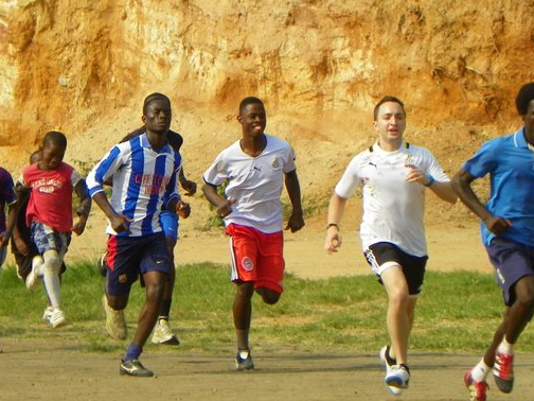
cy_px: 185
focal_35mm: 484
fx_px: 7466
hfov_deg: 4.1
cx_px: 183
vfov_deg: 3.1
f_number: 4.5
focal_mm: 42.3
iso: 64
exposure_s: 1/400
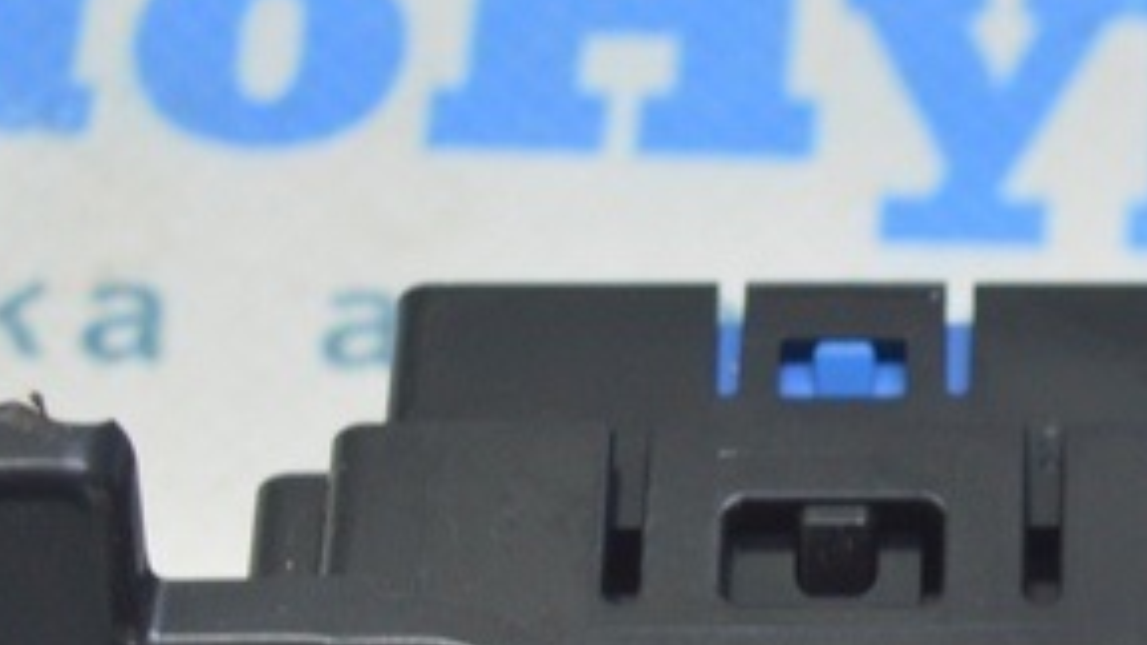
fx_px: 6782
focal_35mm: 223
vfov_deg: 5.4
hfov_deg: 9.6
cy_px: 938
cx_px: 1286
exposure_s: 1/20
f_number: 5.6
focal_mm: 40
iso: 400
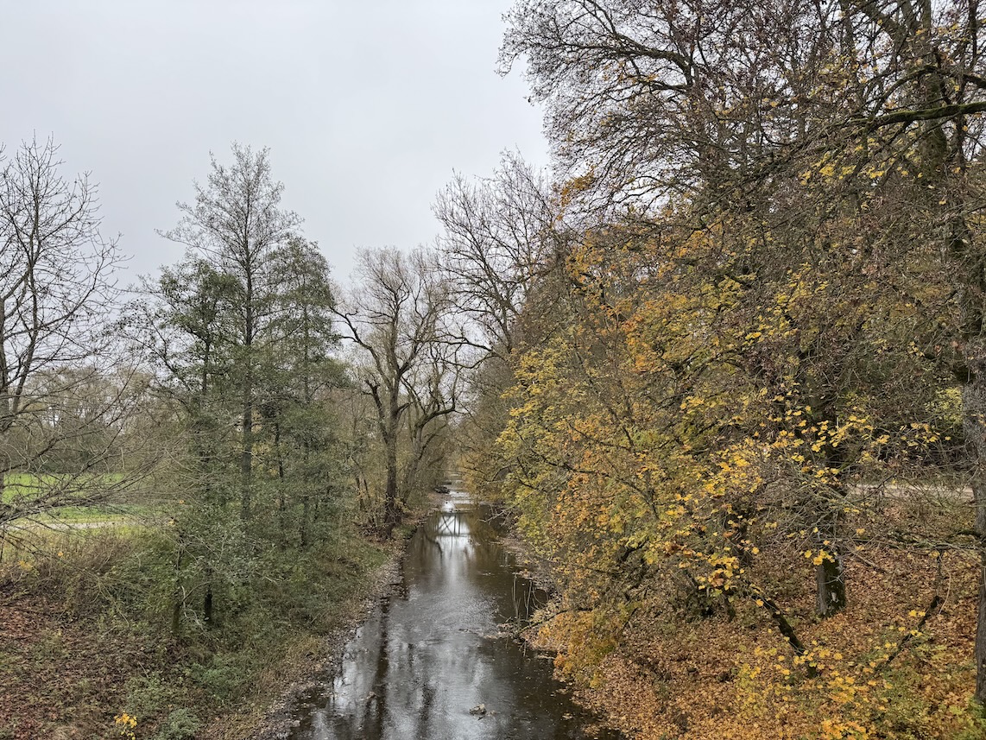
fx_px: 684
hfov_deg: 71.6
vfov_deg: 56.8
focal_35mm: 24
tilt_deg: +5.6
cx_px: 493
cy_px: 370
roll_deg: -1.0
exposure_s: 1/938
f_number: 1.78
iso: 80
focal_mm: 6.76
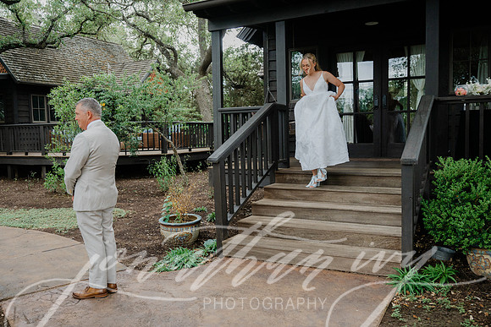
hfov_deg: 59.5
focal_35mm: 32
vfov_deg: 41.7
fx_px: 430
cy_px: 164
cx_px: 246
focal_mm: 31.5
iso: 500
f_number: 3.5
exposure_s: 1/640
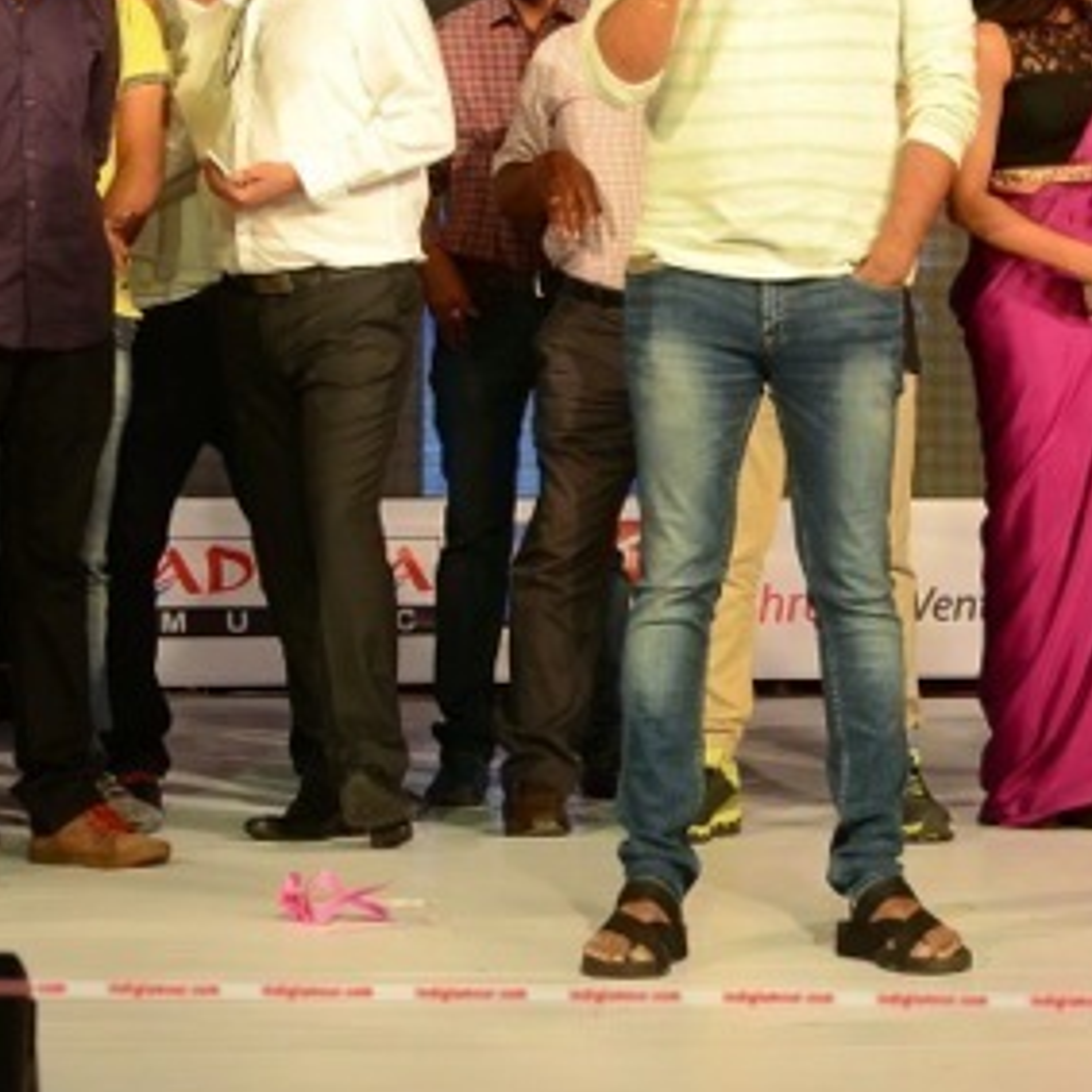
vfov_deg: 13.8
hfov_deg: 13.8
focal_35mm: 126
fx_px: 4497
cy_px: 293
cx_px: 776
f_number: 6.3
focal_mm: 40
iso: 1000
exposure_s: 1/125
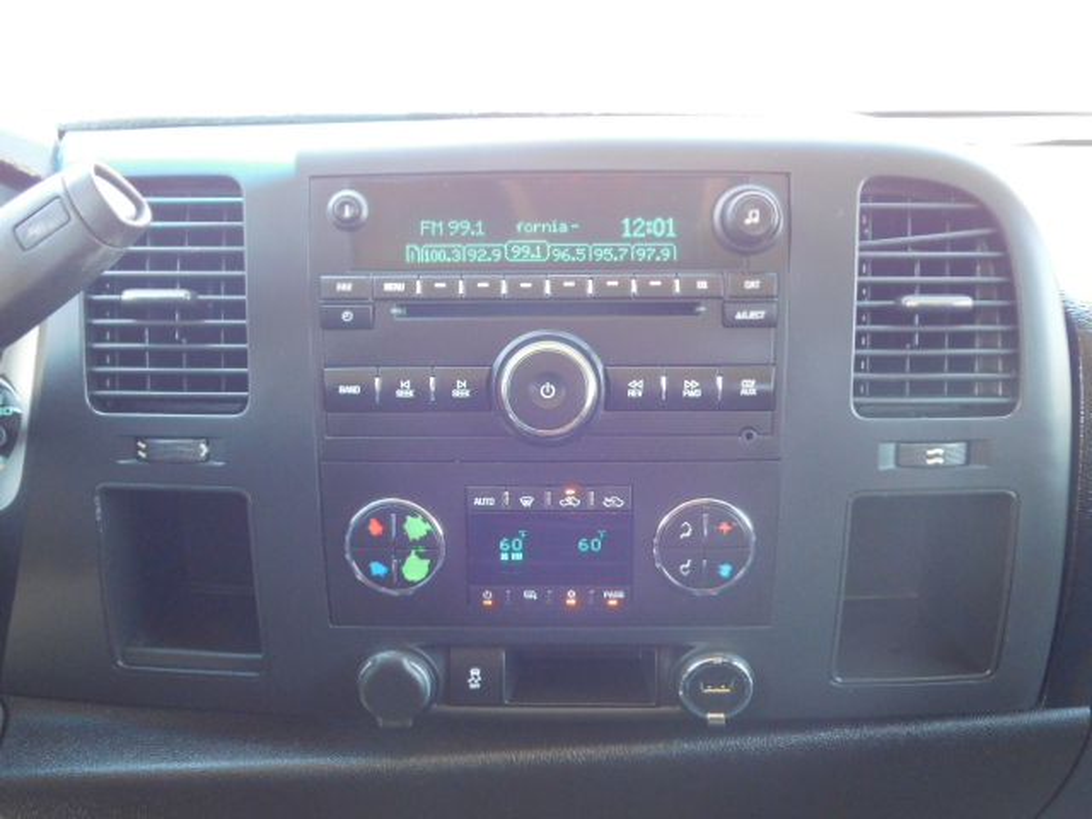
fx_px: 1262
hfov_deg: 46.8
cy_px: 410
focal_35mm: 40
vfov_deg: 36.0
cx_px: 546
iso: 400
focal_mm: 7.1
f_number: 3.6
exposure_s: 1/25
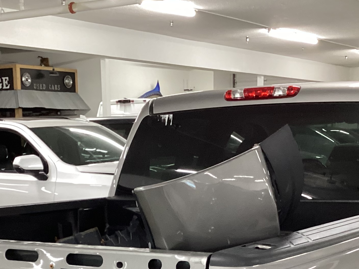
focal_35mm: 72
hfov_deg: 27.0
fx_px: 747
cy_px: 310
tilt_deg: -14.5
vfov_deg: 19.4
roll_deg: +1.4
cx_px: 159
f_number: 2.4
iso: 320
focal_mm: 3.3
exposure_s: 1/50
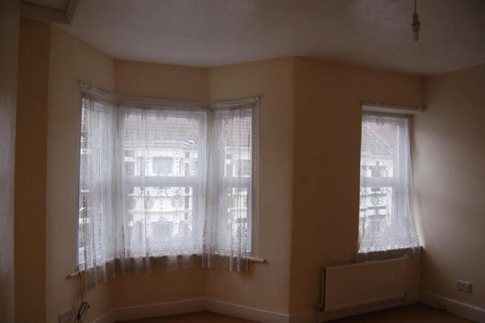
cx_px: 242
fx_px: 363
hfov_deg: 67.4
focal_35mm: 27
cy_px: 162
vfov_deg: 47.8
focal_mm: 18
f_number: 4
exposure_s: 1/60
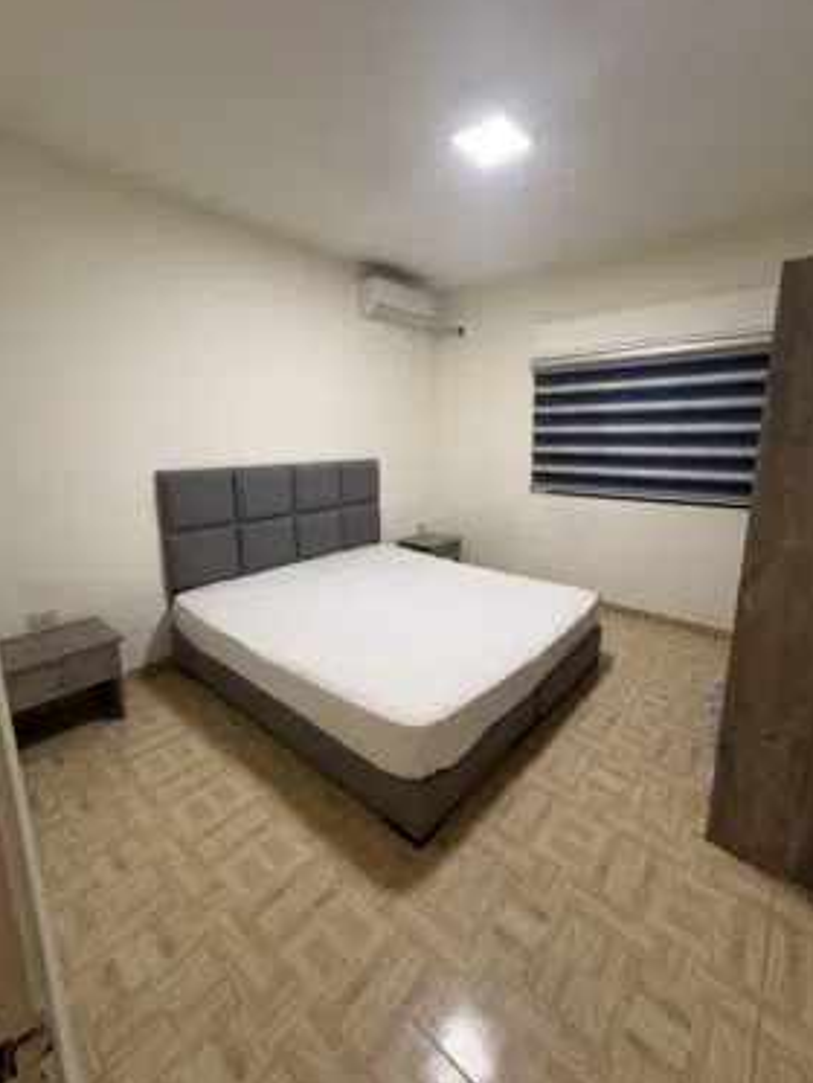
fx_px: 469
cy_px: 517
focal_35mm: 15
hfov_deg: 81.7
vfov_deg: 98.1
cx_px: 430
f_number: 2.2
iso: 200
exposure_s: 1/50
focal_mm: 2.22
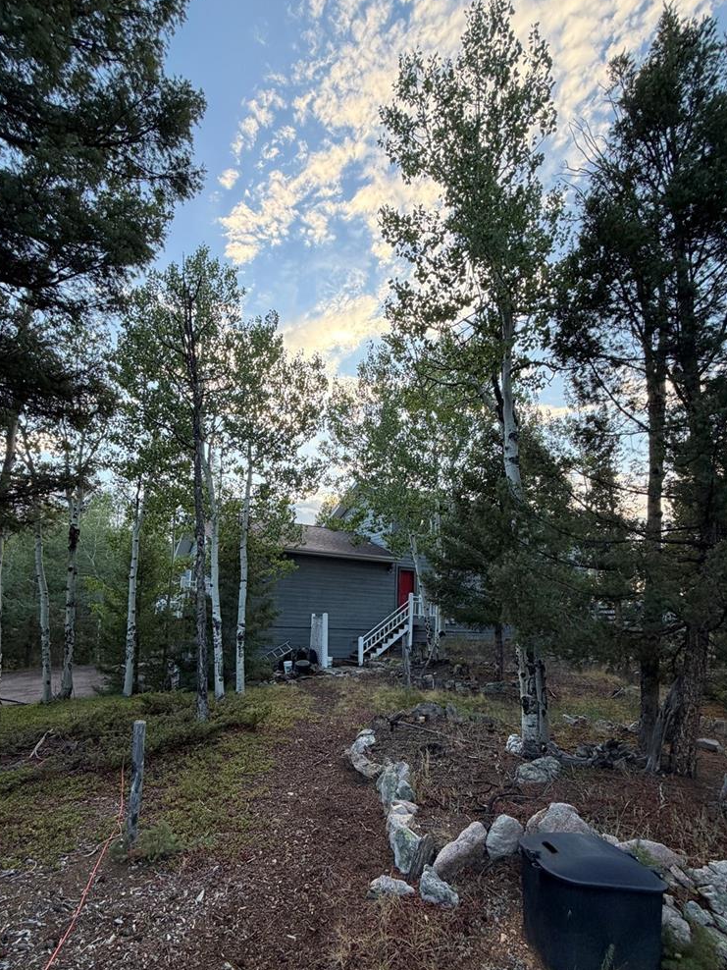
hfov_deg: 74.6
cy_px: 559
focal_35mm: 17
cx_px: 334
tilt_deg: +7.6
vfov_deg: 90.4
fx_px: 476
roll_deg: -1.8
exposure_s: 1/121
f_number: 2.2
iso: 50
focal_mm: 2.22
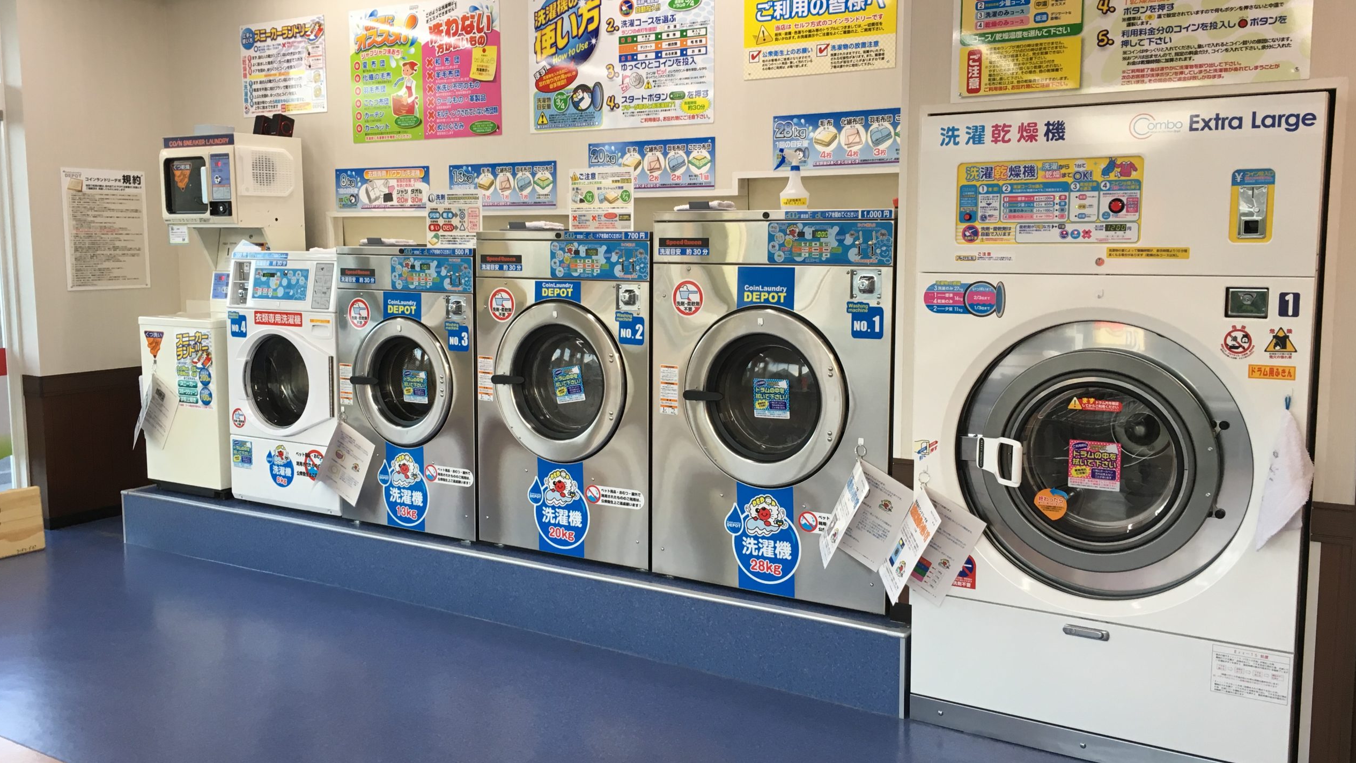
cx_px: 672
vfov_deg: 36.7
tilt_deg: -6.7
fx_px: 1151
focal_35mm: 32
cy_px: 369
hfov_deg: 61.0
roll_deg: +0.2
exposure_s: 1/30
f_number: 2.2
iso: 25
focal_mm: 4.15
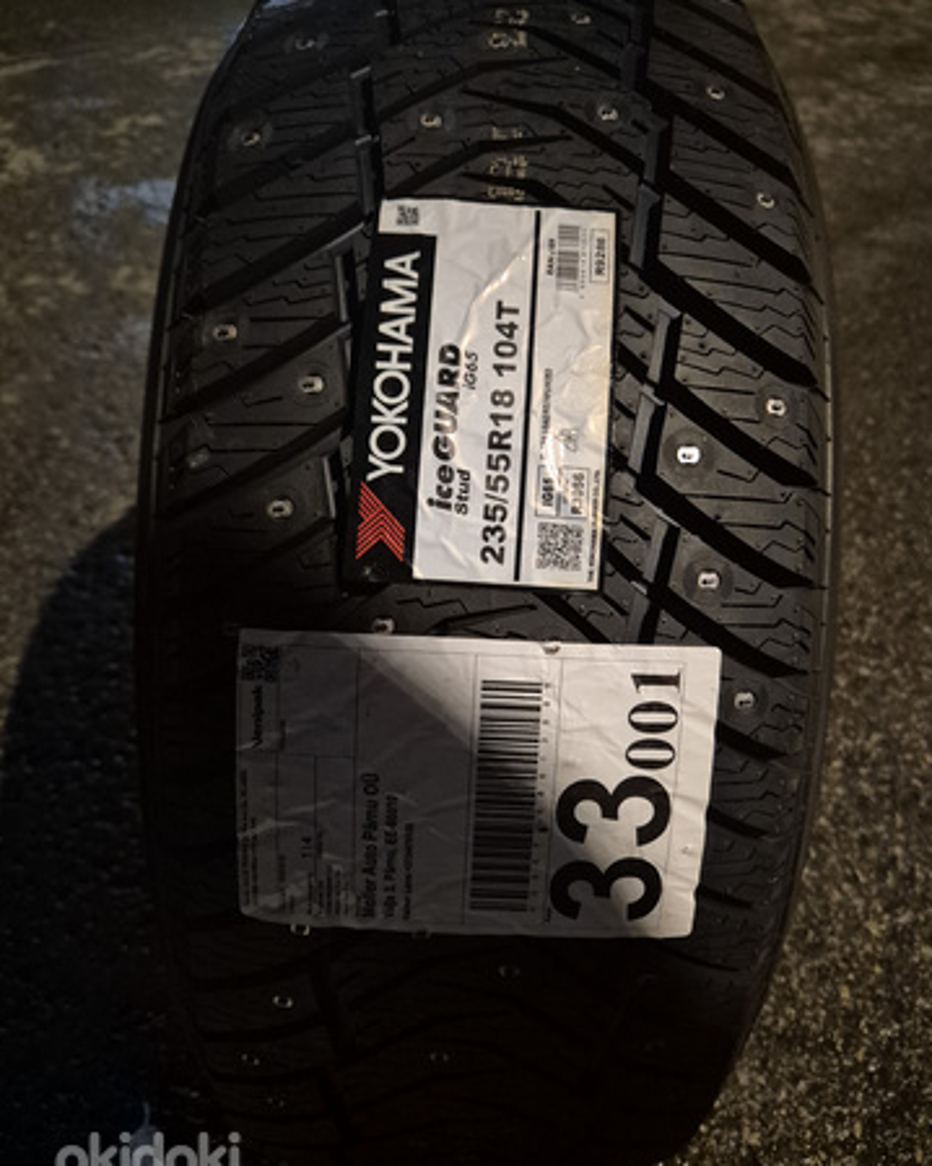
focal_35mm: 25
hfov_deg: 56.8
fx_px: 862
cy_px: 597
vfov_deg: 68.1
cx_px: 469
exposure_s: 1/33
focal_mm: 5.4
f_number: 1.8
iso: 1250
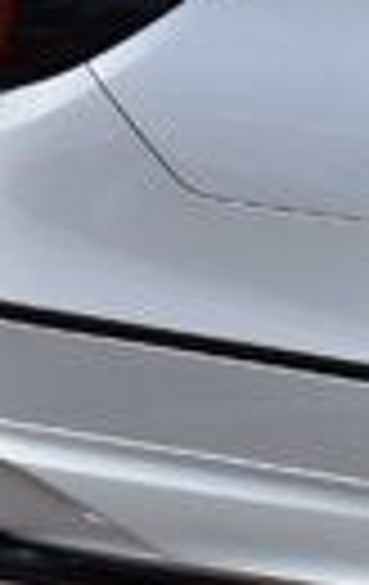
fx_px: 7289
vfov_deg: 4.6
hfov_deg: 2.8
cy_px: -184
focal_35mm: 456
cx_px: 1692
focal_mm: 38
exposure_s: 1/500
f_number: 11
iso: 200
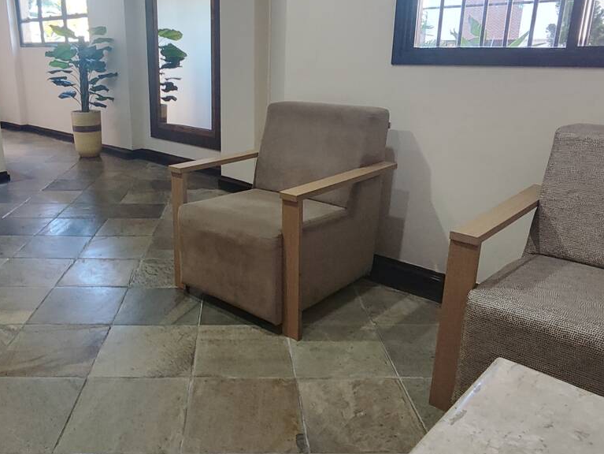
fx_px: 524
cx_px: 233
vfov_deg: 46.8
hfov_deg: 59.3
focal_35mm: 30
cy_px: 204
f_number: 2.2
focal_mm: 1.65
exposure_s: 1/30
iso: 103
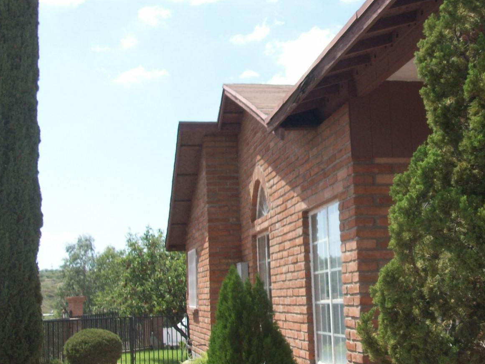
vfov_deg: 24.3
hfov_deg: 31.2
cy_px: 130
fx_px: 840
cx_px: 404
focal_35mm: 60
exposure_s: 1/737
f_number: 2.8
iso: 64
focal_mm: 5.7
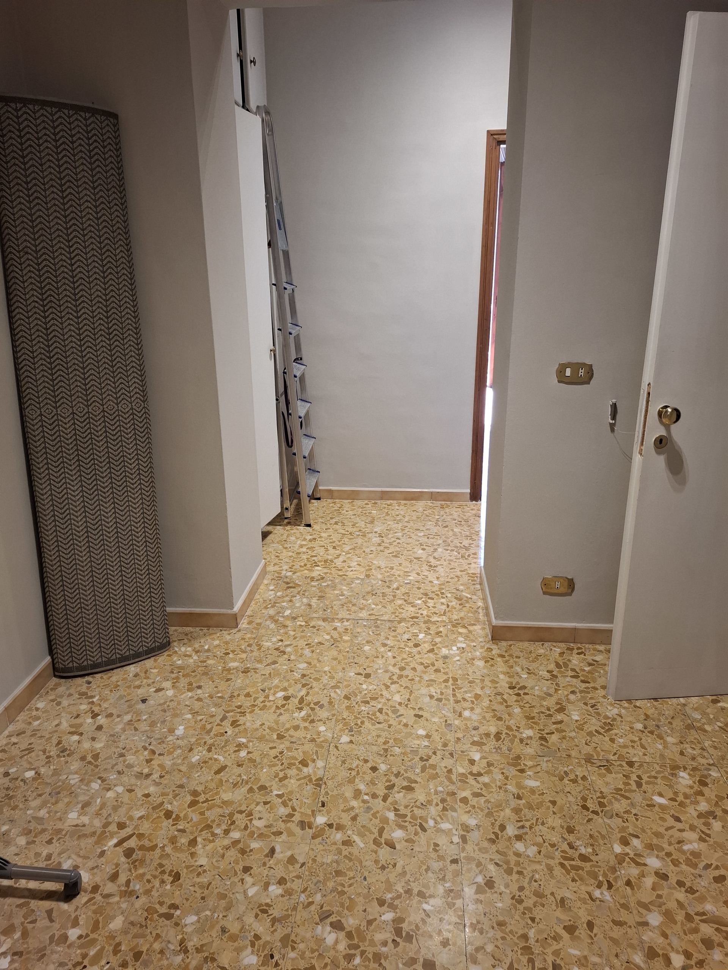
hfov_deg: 58.9
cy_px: 485
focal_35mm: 23
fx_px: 645
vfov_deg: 73.9
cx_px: 364
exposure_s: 1/100
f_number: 1.8
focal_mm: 5.54
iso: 320
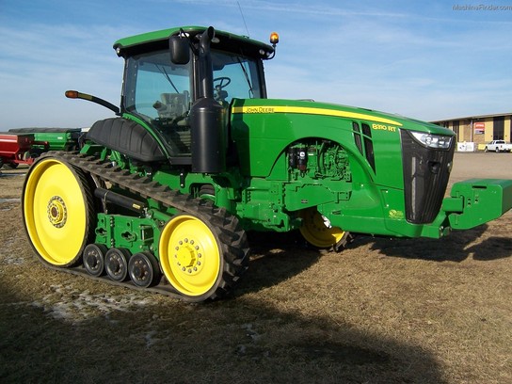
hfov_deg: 55.4
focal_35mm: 33
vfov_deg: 42.9
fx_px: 488
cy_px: 192
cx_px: 256
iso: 80
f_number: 4
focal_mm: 5.5
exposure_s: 1/750
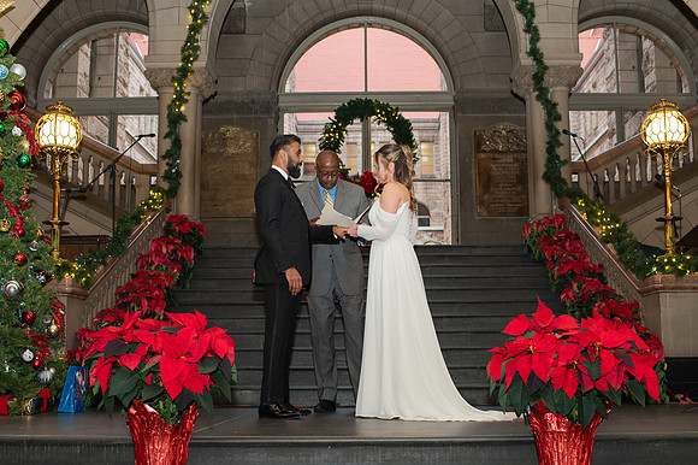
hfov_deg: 46.8
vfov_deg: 32.0
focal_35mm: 42
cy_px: 274
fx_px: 807
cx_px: 363
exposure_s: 1/200
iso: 1000
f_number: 3.5
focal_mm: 35
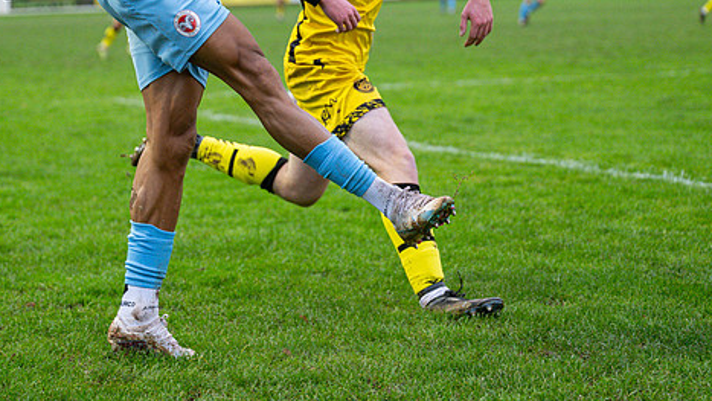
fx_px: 2021
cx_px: 245
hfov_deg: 19.9
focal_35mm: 107
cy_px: 88
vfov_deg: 11.3
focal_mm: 70
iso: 2000
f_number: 2.8
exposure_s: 1/1600
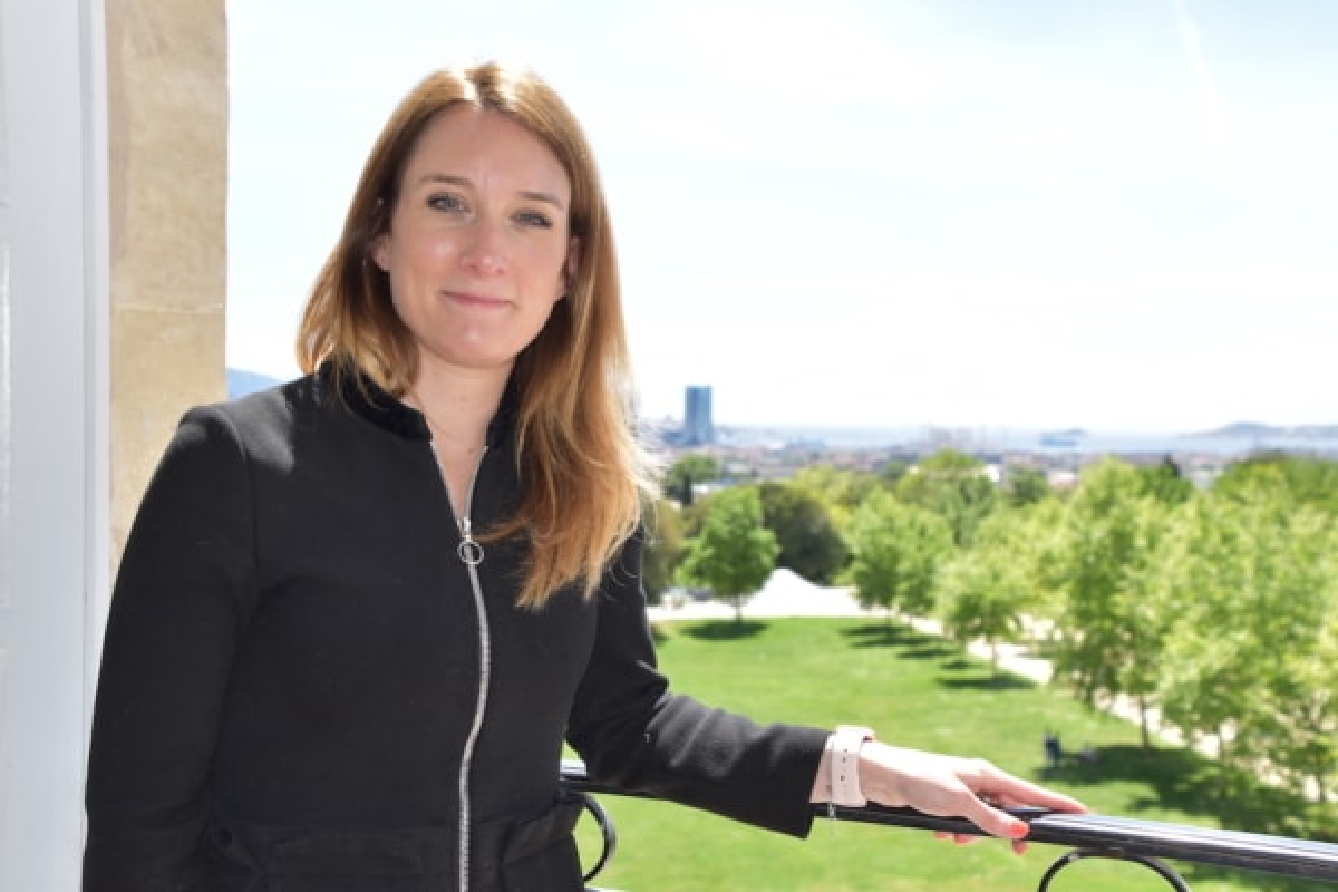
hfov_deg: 43.6
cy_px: 446
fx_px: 1672
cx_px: 669
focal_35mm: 45
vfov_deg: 29.9
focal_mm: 30
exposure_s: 1/200
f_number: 6.3
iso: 100
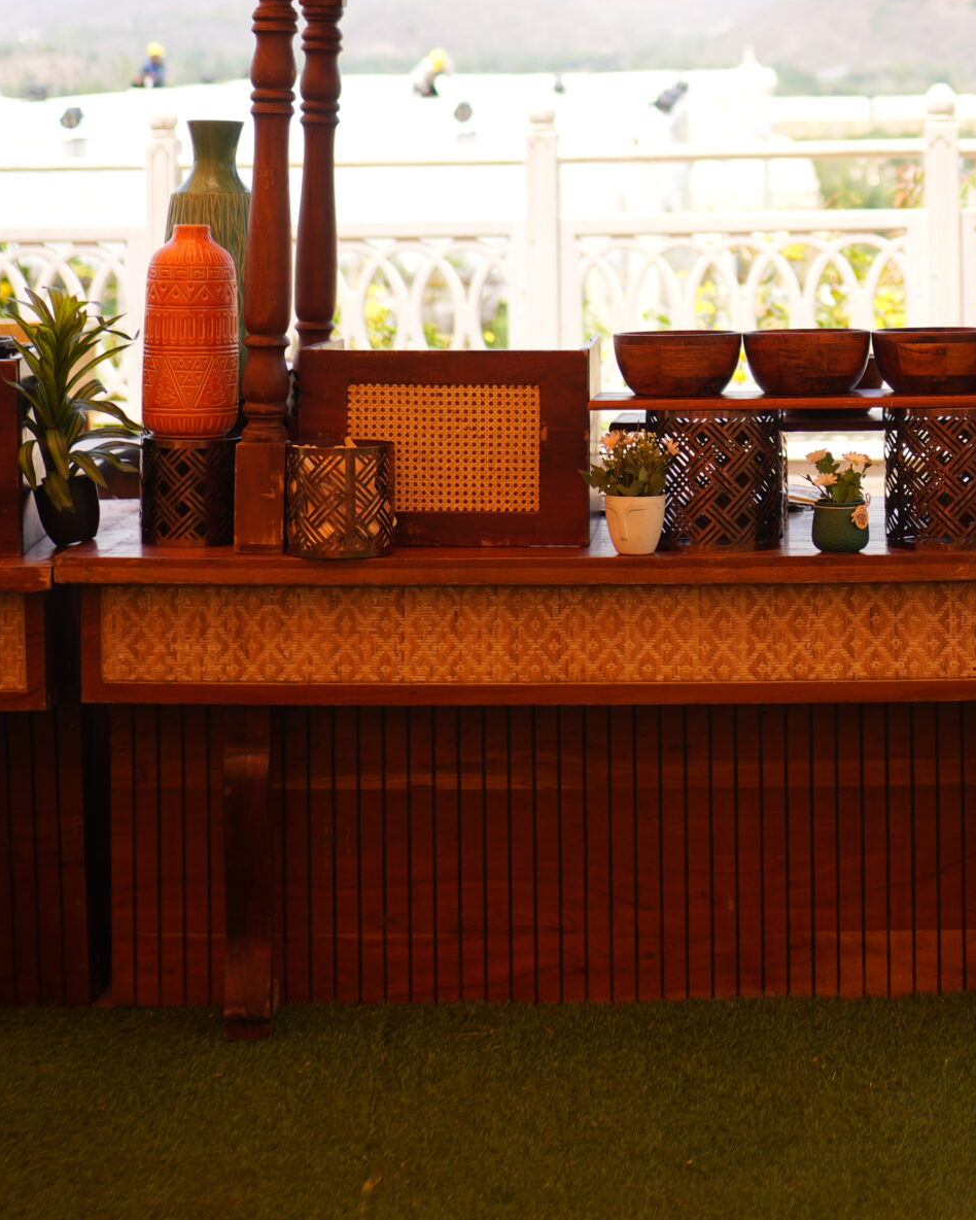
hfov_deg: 21.4
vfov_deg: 25.5
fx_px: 2562
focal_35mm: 71
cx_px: 694
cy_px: 6
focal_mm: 35
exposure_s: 1/1250
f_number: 2
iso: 100
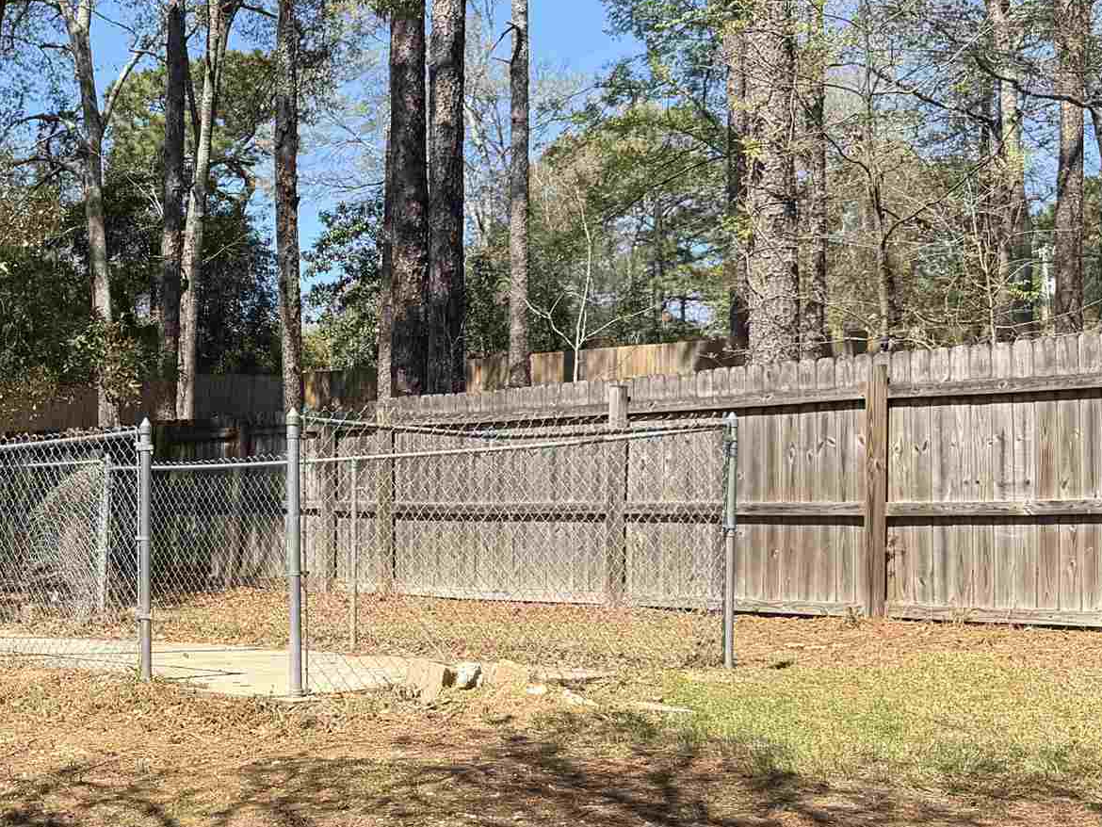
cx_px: -16
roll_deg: +0.0
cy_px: 532
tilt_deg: -0.1
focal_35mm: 63
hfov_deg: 28.7
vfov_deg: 23.2
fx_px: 2006
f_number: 1.78
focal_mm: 6.76
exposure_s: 1/2370
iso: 80
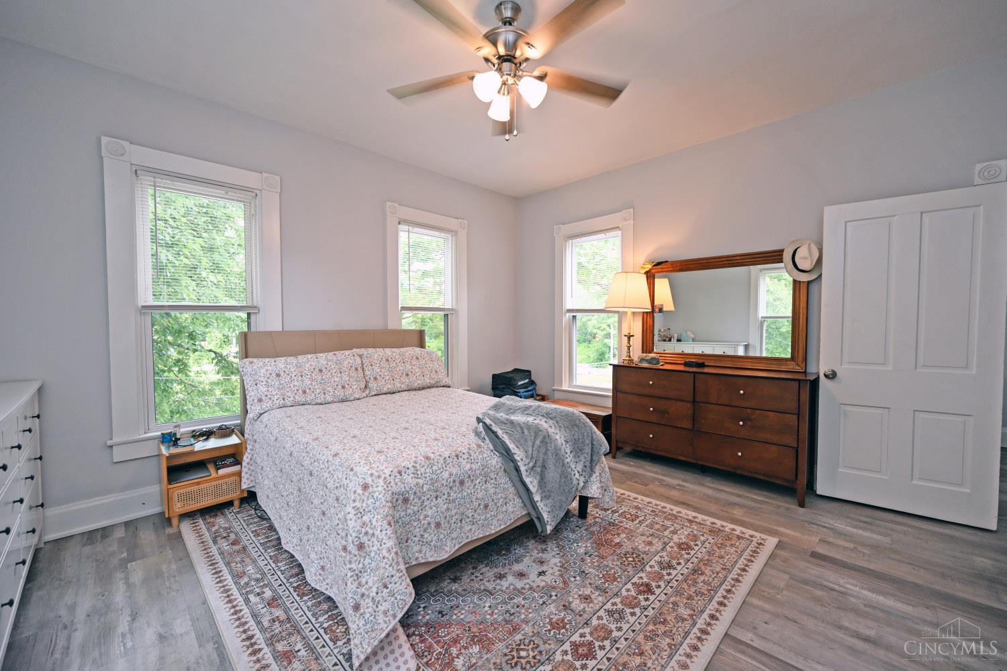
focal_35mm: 14
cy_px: 336
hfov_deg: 104.3
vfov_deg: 81.2
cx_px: 504
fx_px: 392
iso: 400
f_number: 4
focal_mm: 14
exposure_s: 1/60
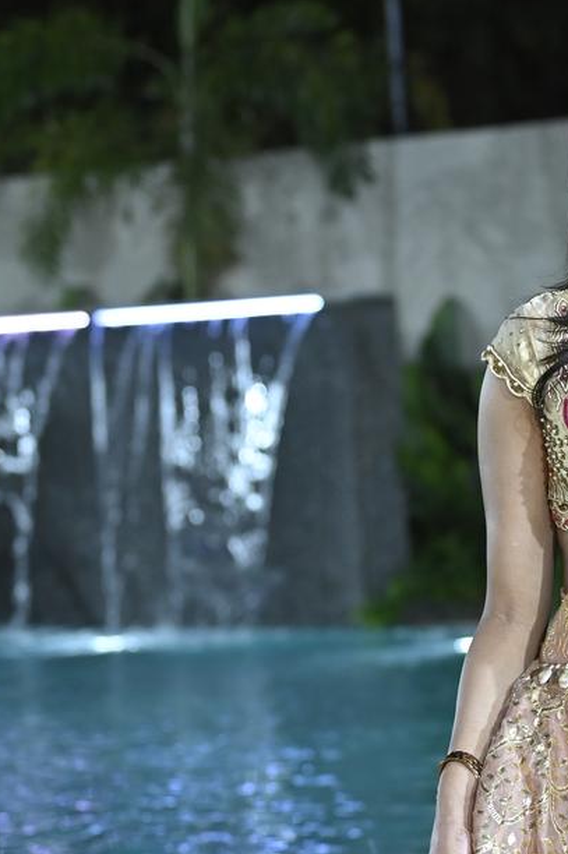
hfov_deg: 9.2
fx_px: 3485
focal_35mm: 147
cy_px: 617
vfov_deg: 13.9
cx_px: 687
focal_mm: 50
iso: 1600
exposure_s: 1/200
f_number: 2.5
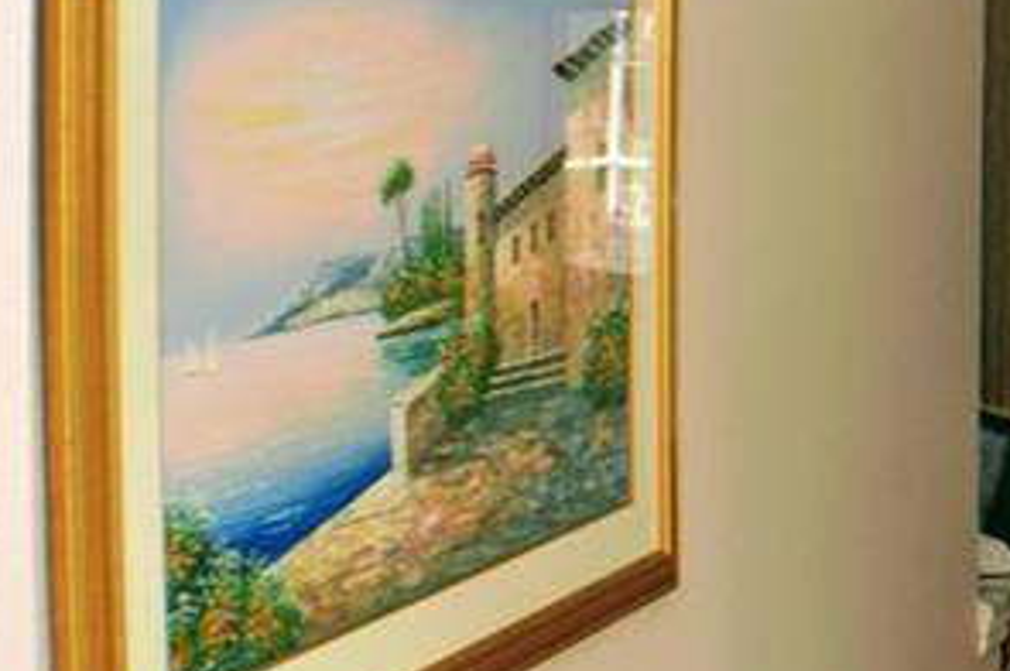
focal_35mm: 125
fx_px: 3503
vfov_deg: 10.9
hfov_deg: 14.9
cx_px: 1647
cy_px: 134
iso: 560
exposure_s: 1/125
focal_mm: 24
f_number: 5.6
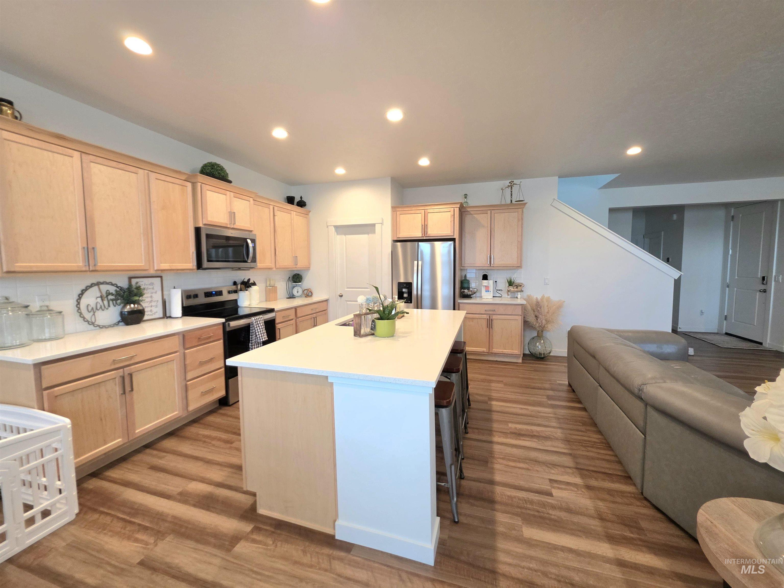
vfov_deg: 89.9
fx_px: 294
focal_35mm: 13
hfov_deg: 106.2
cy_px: 294
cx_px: 392
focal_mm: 2.2
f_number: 1.9
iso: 250
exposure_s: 1/120
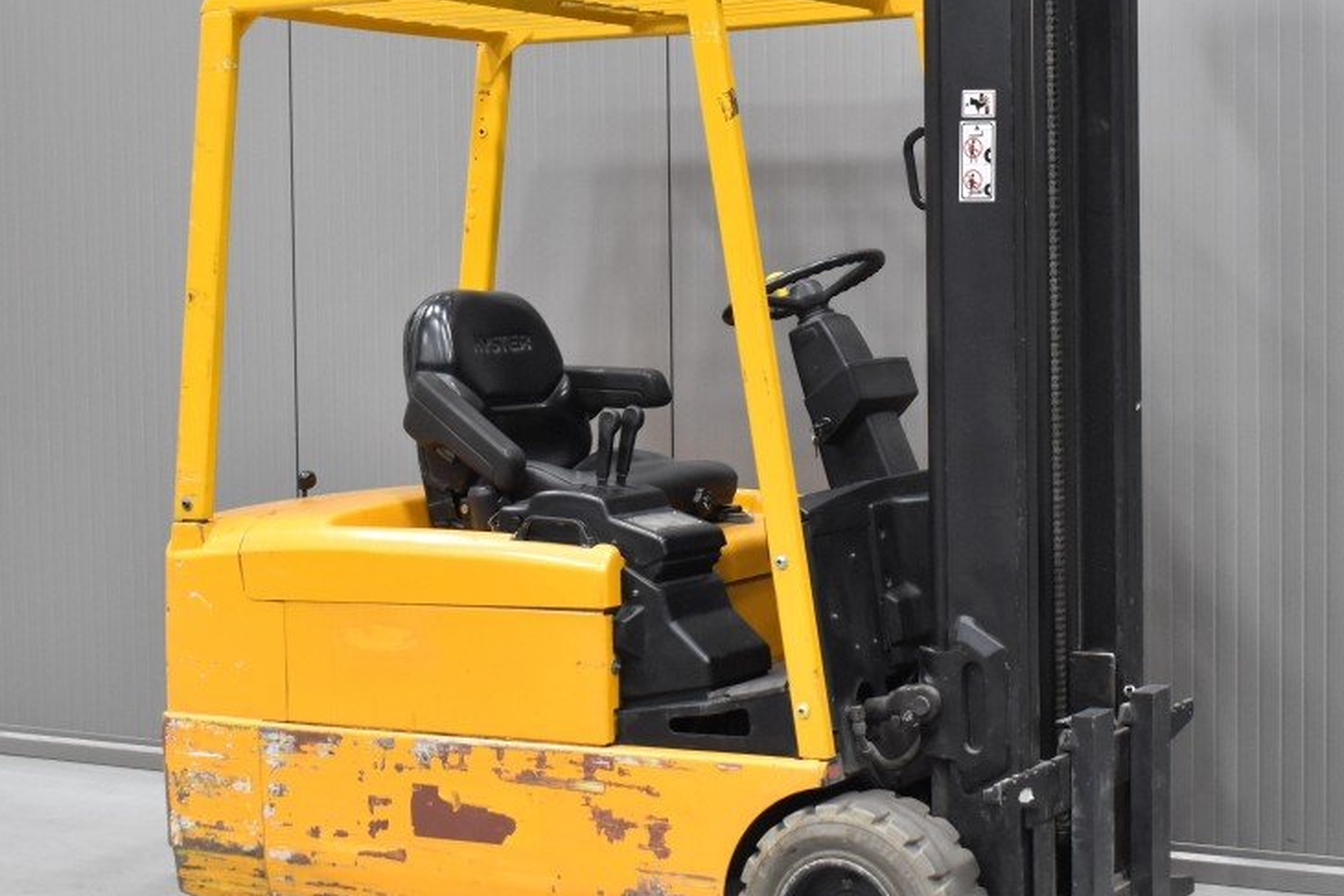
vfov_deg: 19.7
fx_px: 2576
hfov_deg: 29.2
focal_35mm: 69
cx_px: 768
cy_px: 396
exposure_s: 1/50
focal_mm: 28
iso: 1600
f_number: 4.5
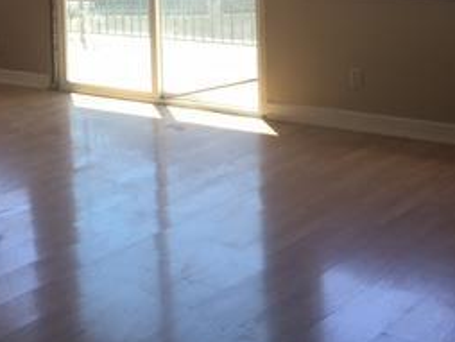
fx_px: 960
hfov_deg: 25.7
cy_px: -9
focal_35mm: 73
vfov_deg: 19.5
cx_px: 38
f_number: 2.2
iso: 25
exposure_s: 1/120
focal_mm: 4.15
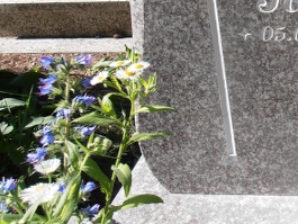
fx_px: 500
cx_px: 346
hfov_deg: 29.2
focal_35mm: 58
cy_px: 23
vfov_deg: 24.5
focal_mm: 4.2
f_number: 7.9
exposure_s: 1/60
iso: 80
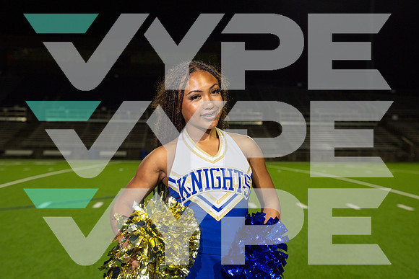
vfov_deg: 27.5
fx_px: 570
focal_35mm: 49
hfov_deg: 40.3
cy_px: 140
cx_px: 210
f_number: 4.5
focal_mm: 49
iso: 1000
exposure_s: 1/200
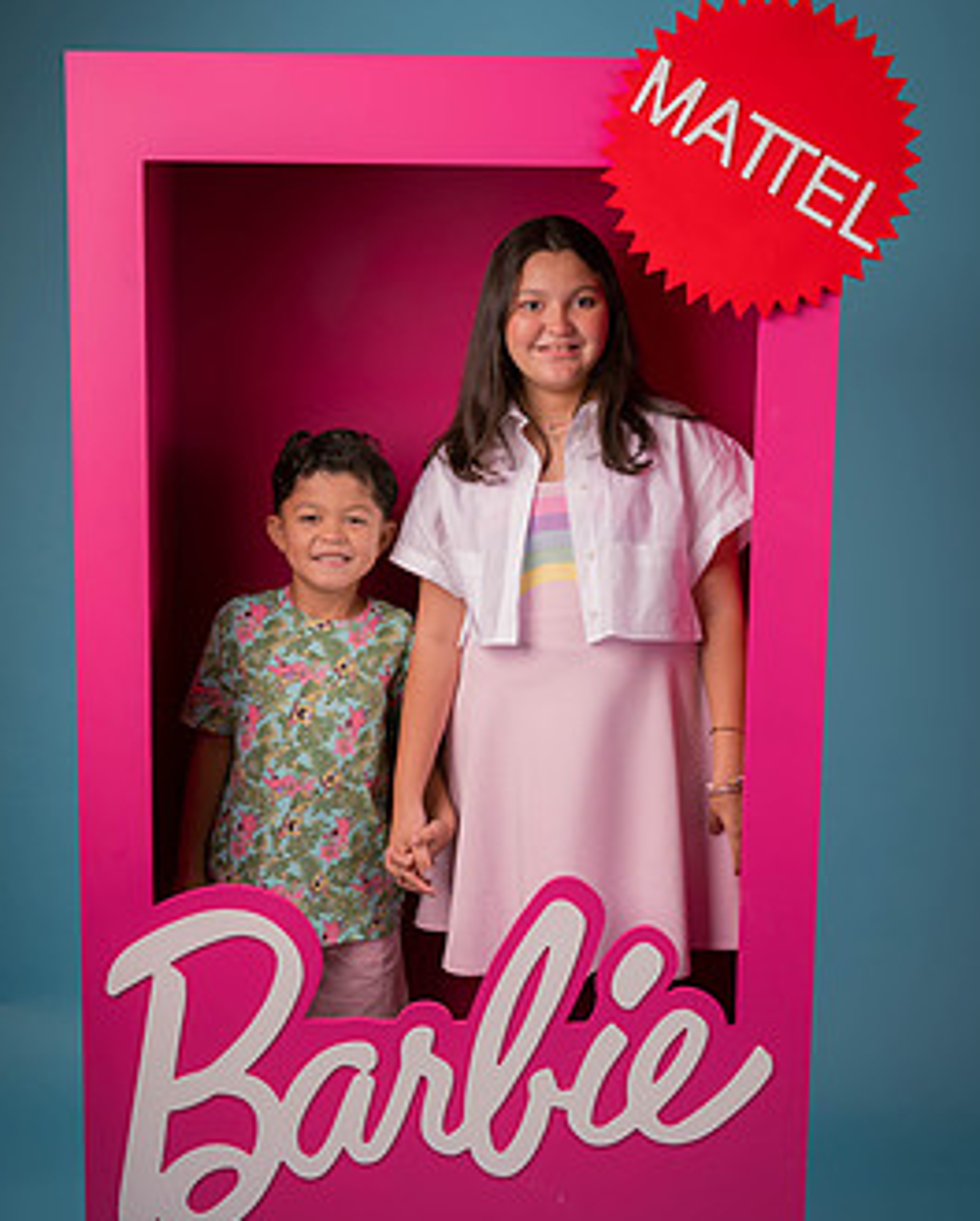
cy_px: 642
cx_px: 505
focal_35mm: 50
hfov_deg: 30.3
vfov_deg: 37.3
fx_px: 1809
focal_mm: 39
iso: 125
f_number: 7.1
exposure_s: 1/125
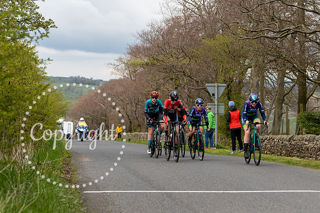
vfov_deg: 12.6
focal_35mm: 109
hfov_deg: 18.7
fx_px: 968
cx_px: 194
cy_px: 124
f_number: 4
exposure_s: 1/640
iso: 200
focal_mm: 74
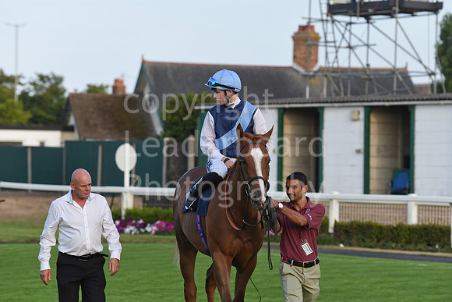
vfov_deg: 8.1
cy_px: 151
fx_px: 2135
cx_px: 226
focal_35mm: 170
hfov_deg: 12.1
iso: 1250
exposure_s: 1/2500
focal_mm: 170
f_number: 5
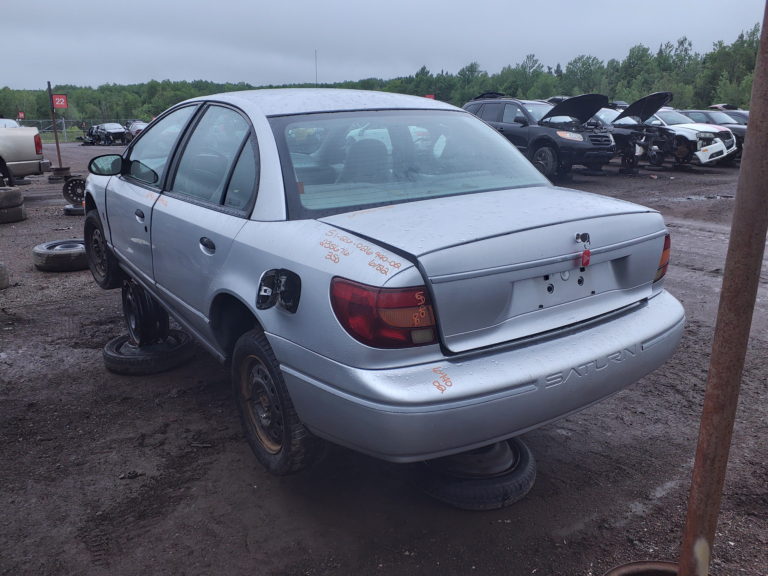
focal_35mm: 26
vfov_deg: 53.1
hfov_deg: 67.3
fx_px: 577
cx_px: 384
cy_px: 288
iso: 40
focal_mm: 3.58
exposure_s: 1/189
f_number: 1.9
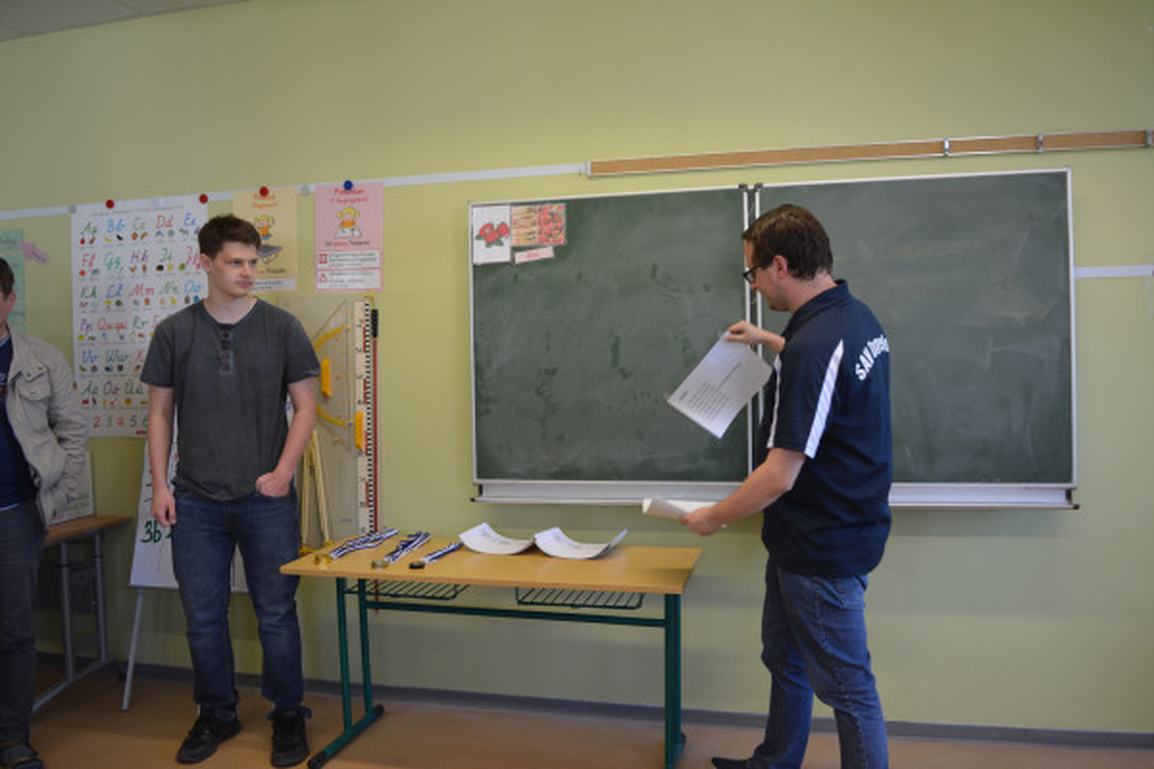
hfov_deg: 67.4
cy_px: 384
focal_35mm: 27
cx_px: 577
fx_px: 865
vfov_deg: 47.9
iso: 400
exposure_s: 1/80
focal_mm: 18
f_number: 4.5
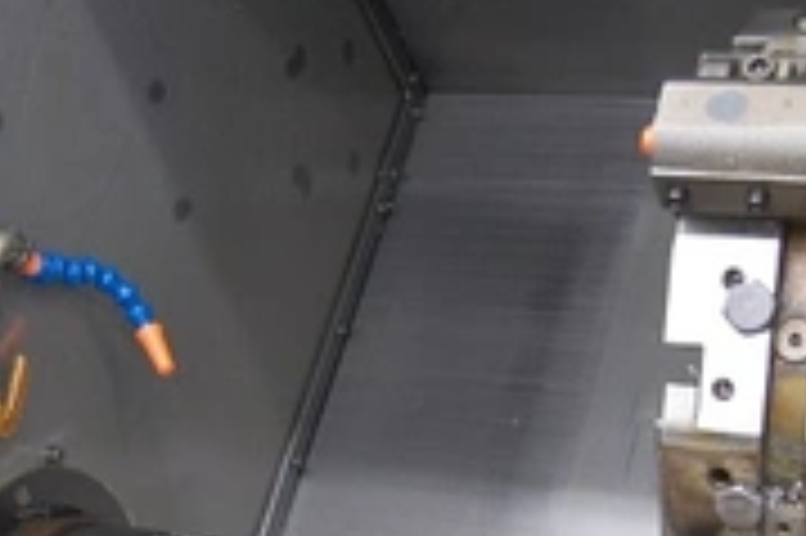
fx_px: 1499
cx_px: 459
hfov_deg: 30.1
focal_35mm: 67
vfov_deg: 19.8
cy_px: 511
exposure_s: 1/30
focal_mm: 20
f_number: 3.8
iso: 800
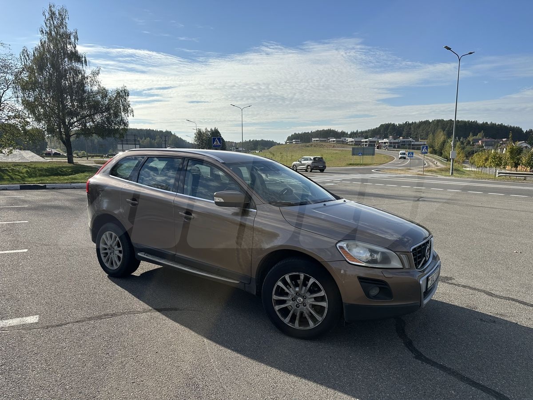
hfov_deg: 71.6
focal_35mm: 24
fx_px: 370
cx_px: 266
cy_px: 200
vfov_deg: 56.8
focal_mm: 6.86
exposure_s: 1/6211
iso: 80
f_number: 1.78
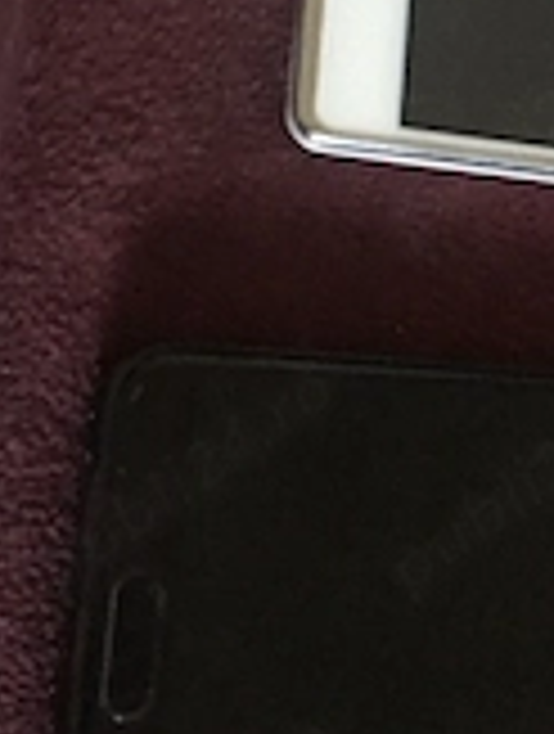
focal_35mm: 71
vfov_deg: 27.0
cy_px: 185
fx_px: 1509
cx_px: 626
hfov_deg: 19.8
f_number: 2.2
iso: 160
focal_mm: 4.15
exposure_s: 1/8
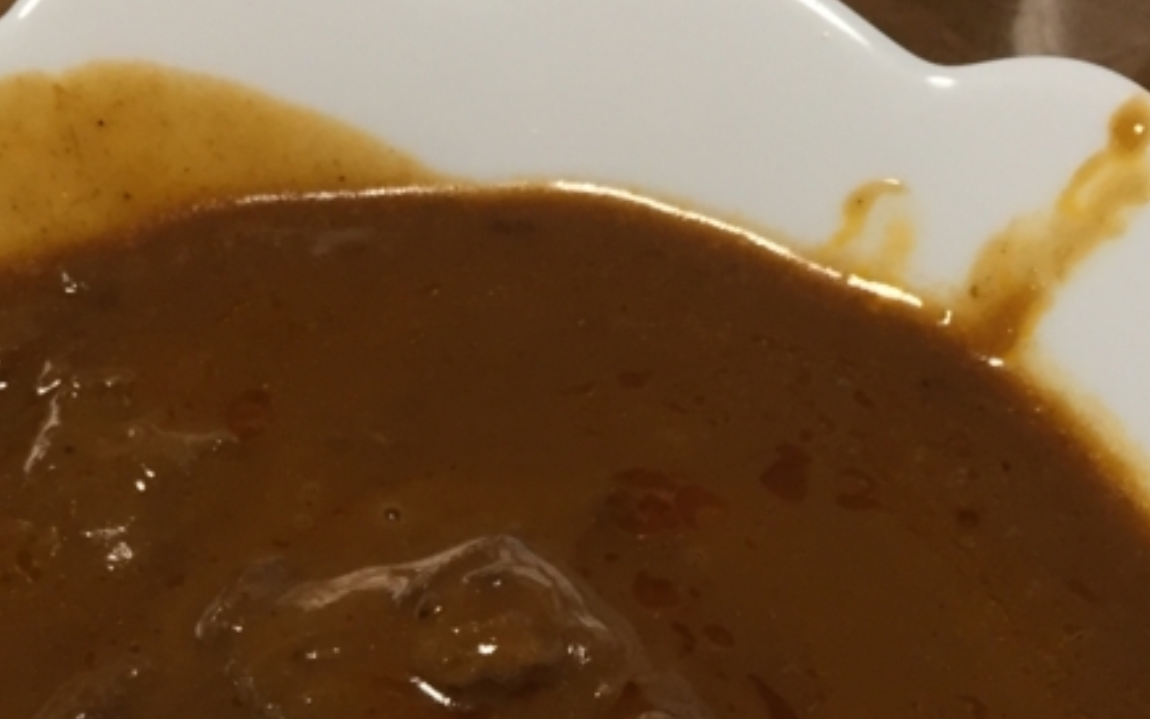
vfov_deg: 16.9
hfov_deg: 28.5
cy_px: 974
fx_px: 2256
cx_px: 458
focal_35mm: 72
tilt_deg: -59.1
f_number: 2.2
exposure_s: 1/30
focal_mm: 4.15
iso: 50
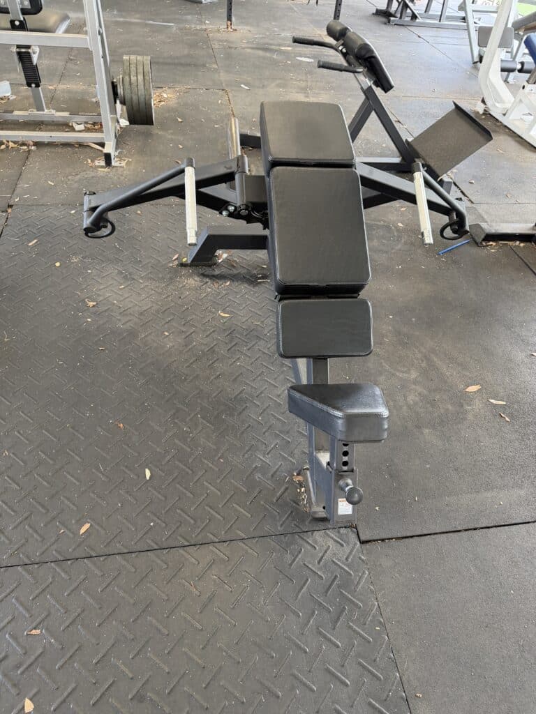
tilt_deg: -44.9
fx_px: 495
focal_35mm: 24
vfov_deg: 71.6
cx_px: 268
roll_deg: -7.6
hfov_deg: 56.8
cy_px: 357
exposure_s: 1/60
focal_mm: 6.76
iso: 160
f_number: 1.78
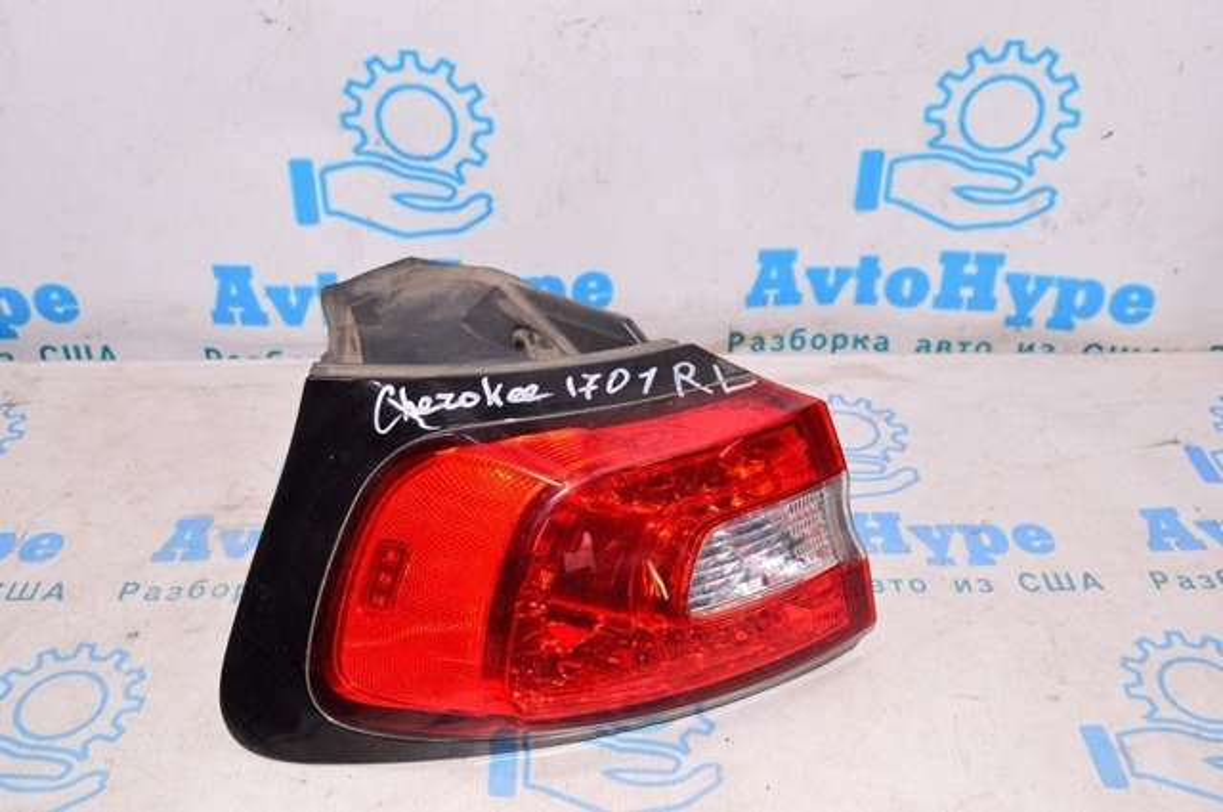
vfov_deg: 36.8
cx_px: 612
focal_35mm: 36
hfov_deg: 53.2
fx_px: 1221
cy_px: 406
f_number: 8
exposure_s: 1/200
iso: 1600
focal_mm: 24
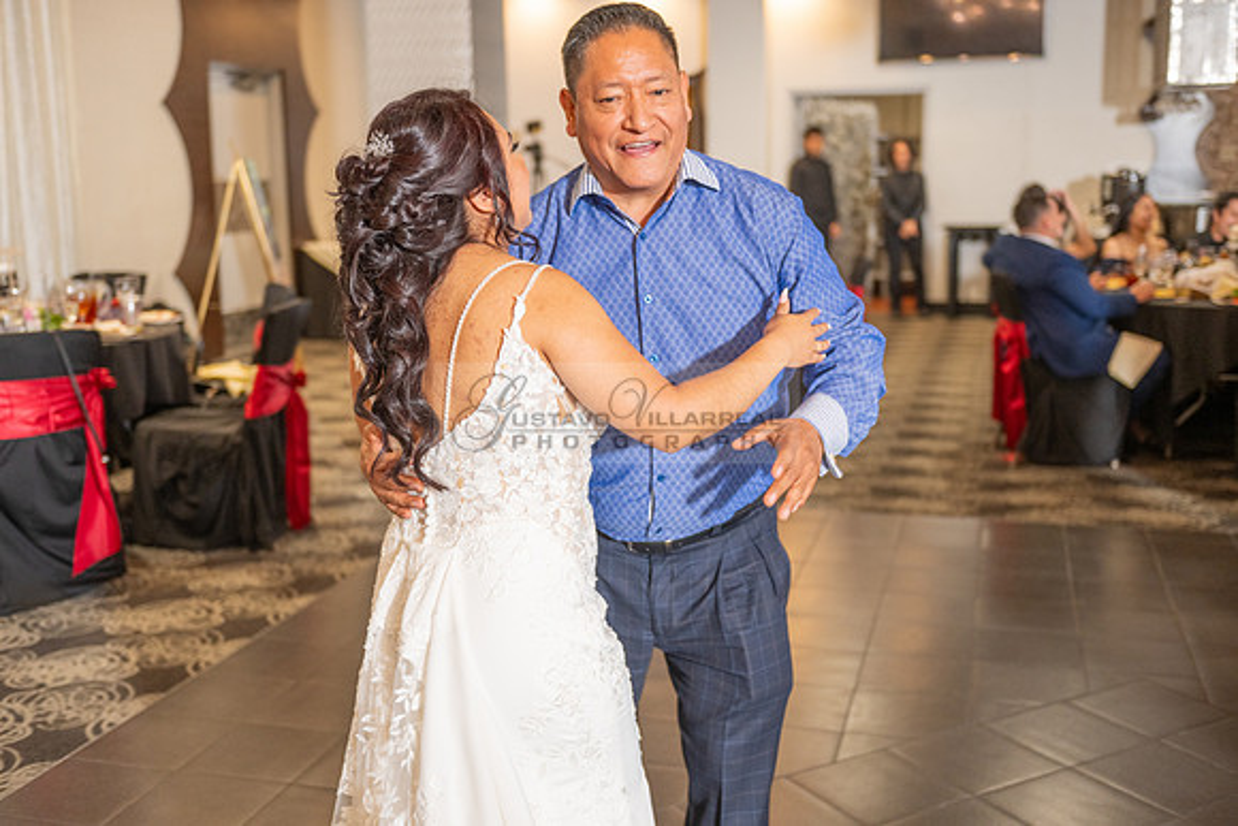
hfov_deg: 48.4
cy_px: 413
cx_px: 619
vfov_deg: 33.4
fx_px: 1376
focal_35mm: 40
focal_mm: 40
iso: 800
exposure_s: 1/125
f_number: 2.8
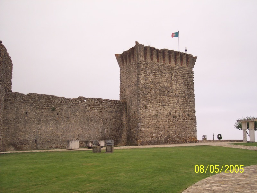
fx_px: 282
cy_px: 96
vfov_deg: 37.7
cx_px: 128
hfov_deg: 49.0
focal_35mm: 38
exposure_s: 1/45
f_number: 2.8
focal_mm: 8
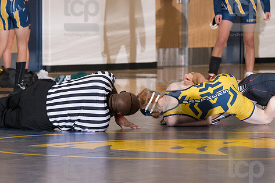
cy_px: 96
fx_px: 2451
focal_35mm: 321
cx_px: 164
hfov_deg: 6.4
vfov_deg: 4.3
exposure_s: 1/250
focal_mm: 175
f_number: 5.6
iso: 2000
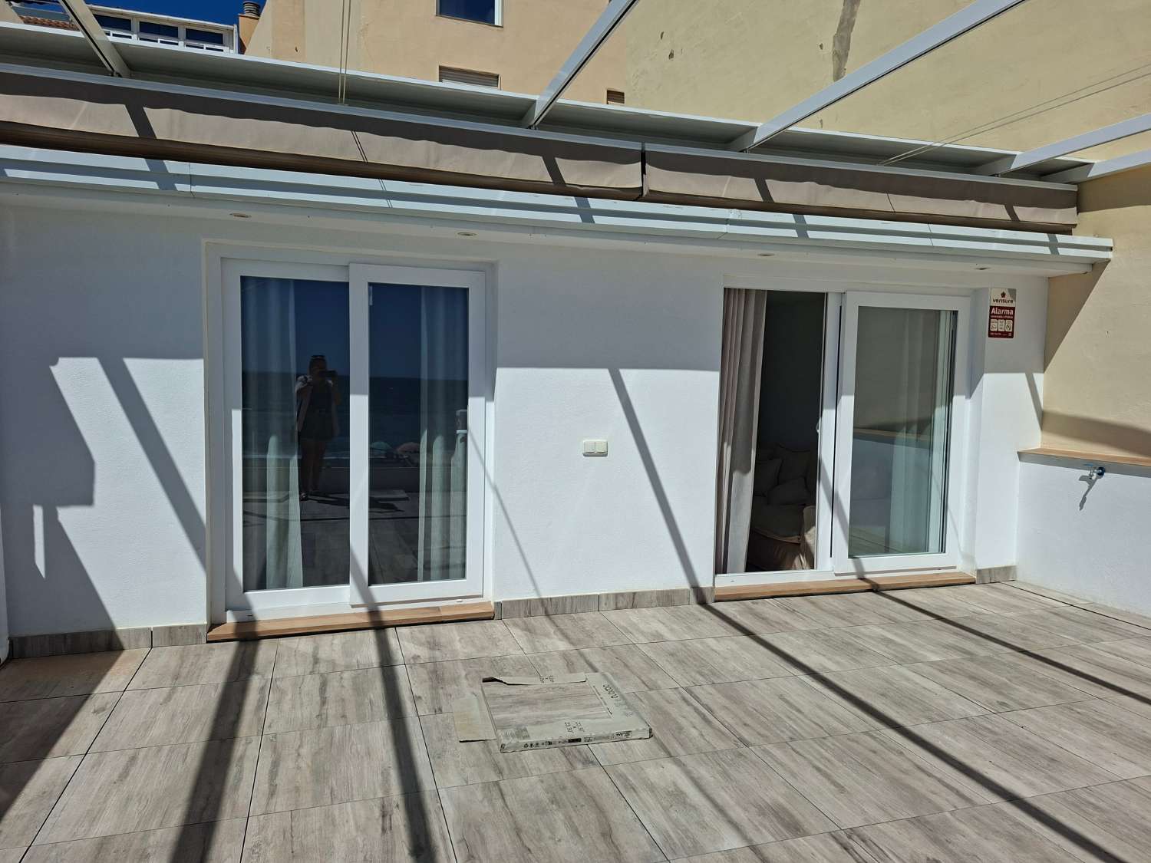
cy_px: 432
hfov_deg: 73.9
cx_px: 576
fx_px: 765
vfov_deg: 58.9
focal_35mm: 23
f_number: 1.8
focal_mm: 5.54
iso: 50
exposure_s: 1/4608
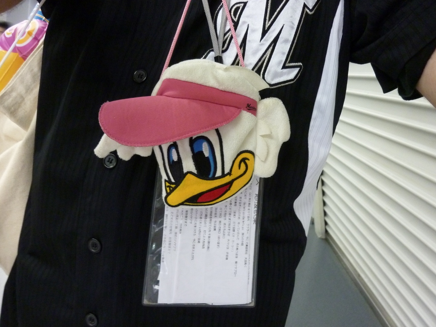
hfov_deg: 69.4
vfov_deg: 54.9
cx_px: 218
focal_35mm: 25
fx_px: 315
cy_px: 164
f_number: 3.3
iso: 400
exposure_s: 1/10
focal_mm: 4.5
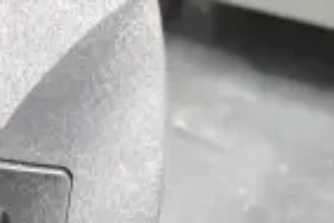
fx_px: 1077
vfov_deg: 11.8
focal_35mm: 116
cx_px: -362
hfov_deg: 14.3
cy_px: 90
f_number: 3.5
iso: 1600
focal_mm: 18
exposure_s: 1/40
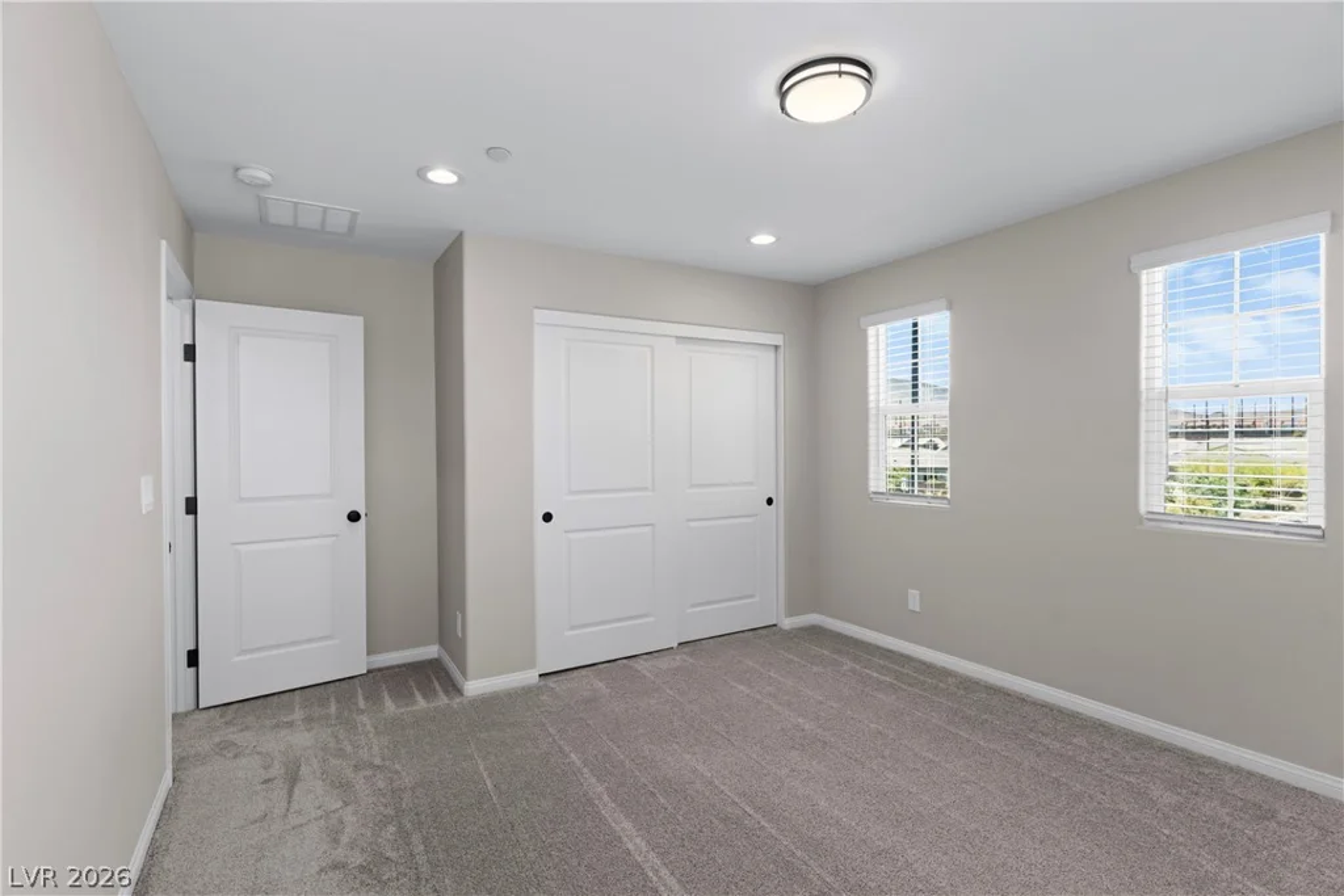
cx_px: 672
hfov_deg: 93.3
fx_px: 635
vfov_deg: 70.5
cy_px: 448
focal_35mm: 17
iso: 320
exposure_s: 1/20
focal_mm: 17
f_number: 8
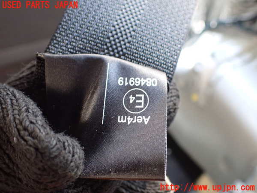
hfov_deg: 60.0
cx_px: 128
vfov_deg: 46.8
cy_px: 96
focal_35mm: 30
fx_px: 223
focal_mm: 5.4
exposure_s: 1/80
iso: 800
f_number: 2.3
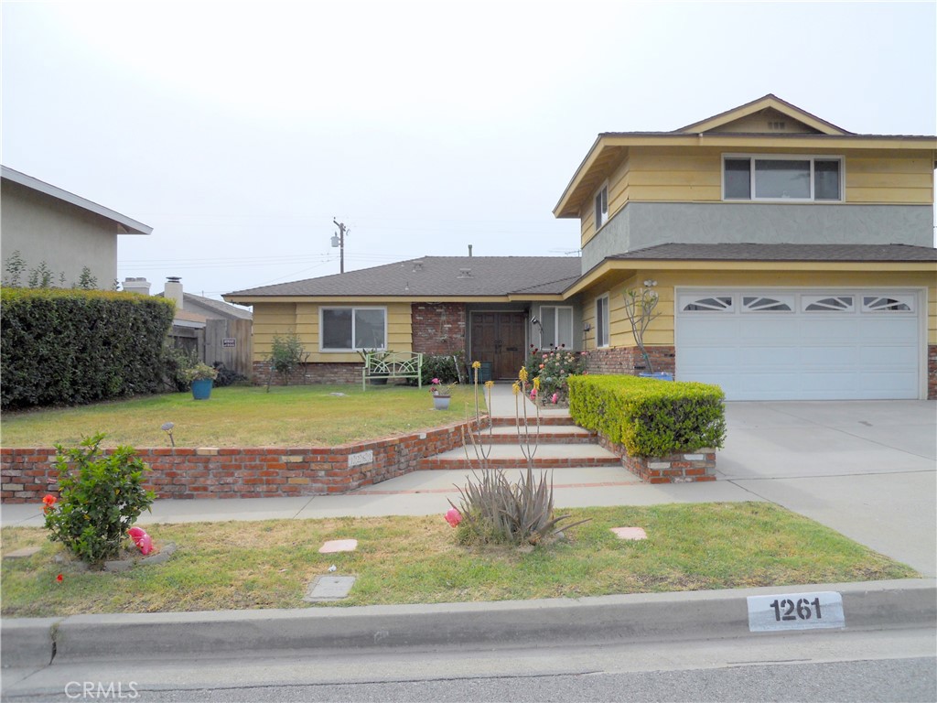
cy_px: 352
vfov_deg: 49.7
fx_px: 758
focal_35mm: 28
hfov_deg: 63.4
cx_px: 468
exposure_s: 1/320
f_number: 5.4
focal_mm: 5
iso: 80
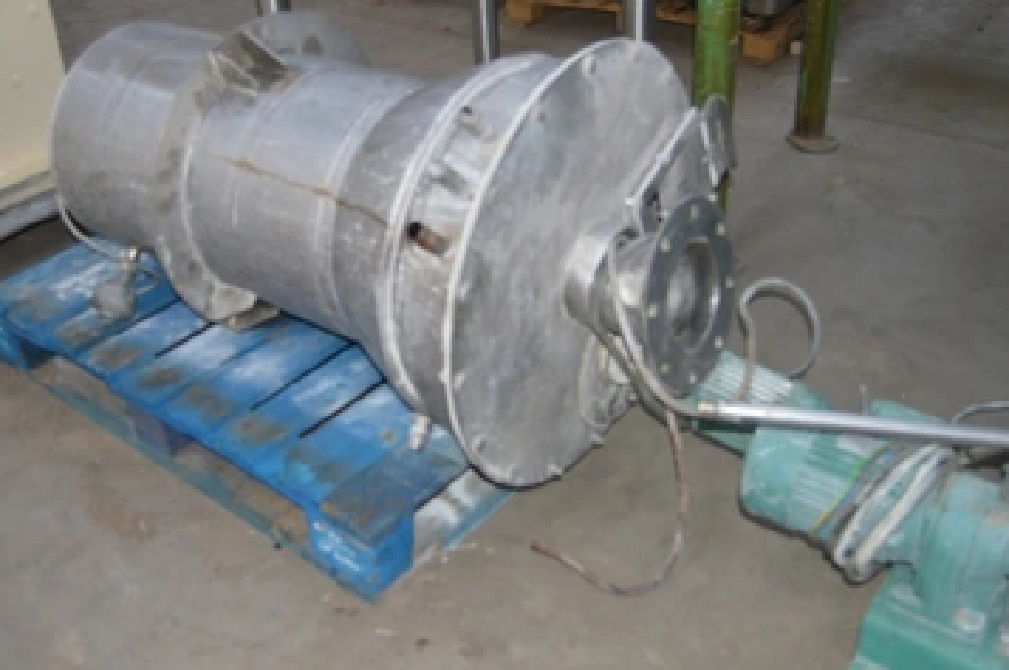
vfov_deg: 35.8
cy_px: 300
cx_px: 461
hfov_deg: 51.9
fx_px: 1036
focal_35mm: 37
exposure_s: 1/60
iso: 450
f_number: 3.5
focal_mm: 22
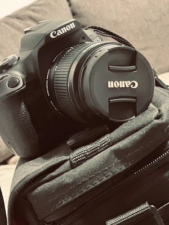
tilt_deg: -8.6
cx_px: 84
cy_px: 112
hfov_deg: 19.1
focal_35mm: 77
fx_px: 501
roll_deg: +19.6
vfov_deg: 25.3
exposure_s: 1/14
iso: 1000
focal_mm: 9
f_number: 2.8
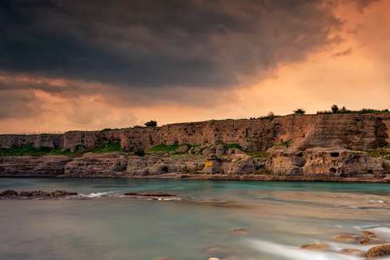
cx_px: 278
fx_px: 325
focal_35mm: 30
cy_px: 182
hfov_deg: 59.5
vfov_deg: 42.8
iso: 100
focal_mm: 19
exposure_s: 20
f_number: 6.3
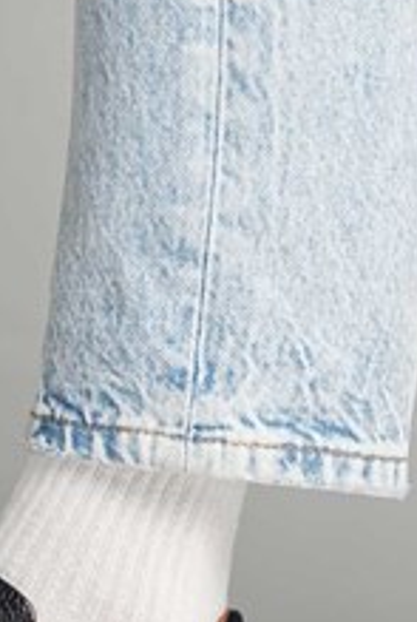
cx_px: -57
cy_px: 579
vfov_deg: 8.3
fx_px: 4288
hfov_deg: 5.5
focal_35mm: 248
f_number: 3.5
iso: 1250
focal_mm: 91
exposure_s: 1/320
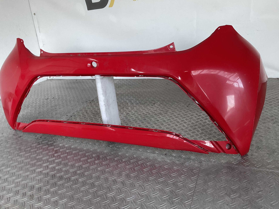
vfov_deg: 48.2
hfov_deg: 61.7
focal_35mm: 29
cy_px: 104
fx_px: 234
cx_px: 140
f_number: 1.8
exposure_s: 1/50
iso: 100
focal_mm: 3
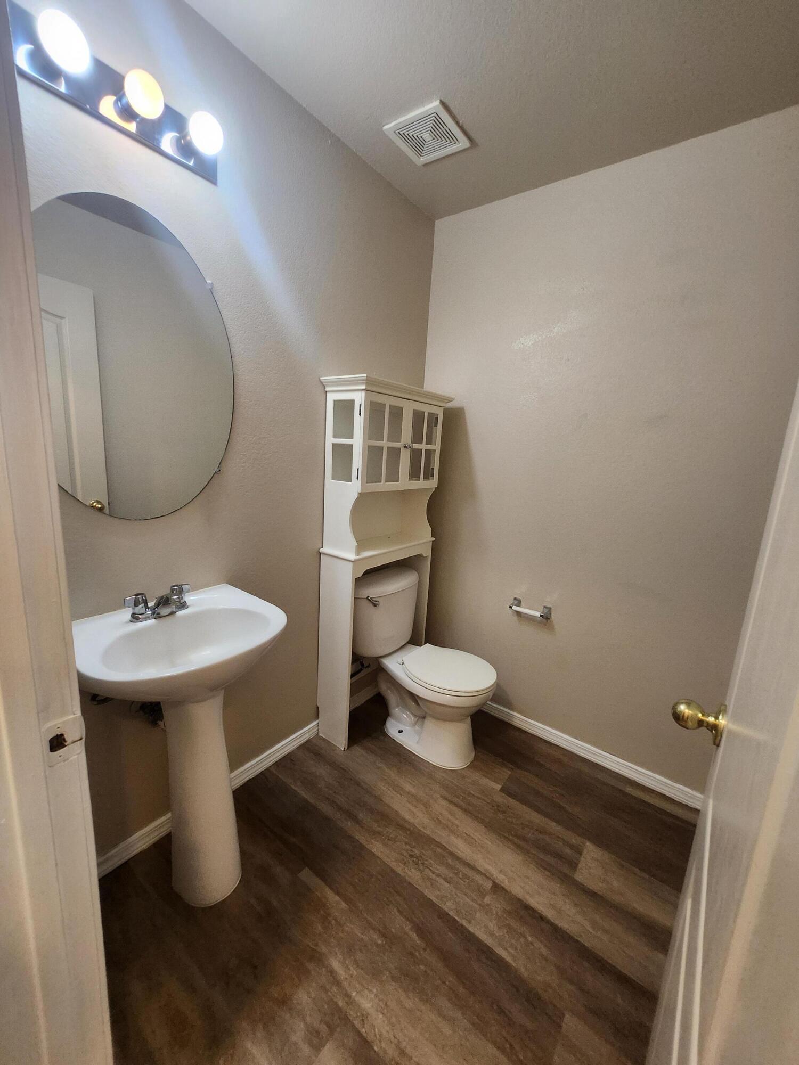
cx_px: 400
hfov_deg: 89.9
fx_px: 400
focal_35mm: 13
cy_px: 532
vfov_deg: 106.2
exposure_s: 1/60
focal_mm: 1.74
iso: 250
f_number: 2.2
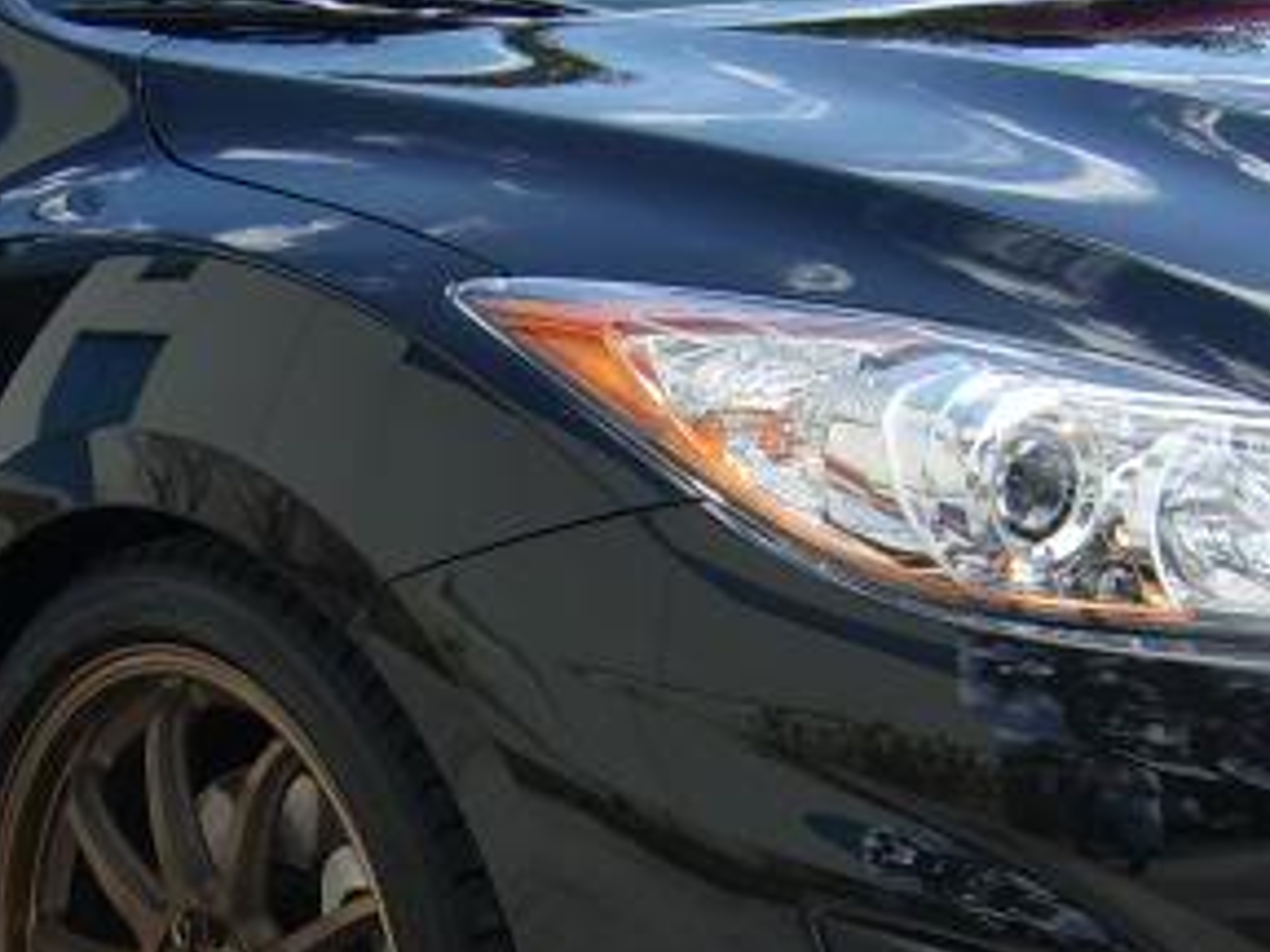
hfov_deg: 22.2
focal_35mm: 86
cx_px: 141
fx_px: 3155
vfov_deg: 17.2
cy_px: 564
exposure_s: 1/125
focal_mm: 8.13
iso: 50
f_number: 5.6
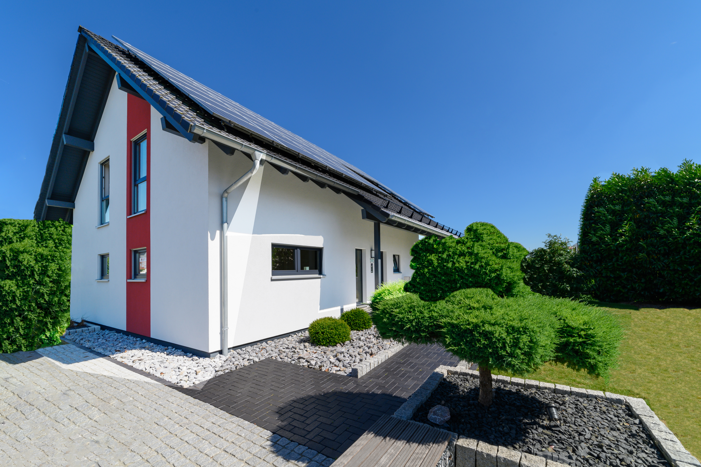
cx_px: 350
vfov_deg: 81.2
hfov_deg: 104.3
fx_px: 273
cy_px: 234
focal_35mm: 14
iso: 100
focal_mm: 14
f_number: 8
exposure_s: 1/100
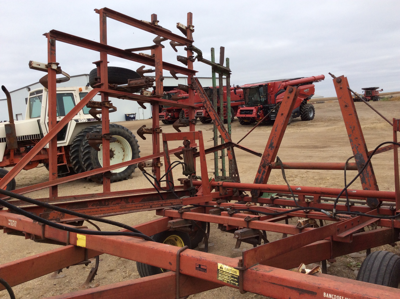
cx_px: 200
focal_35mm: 32
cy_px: 150
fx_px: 369
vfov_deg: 44.1
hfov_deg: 56.9
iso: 32
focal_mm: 3.3
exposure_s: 1/555
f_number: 2.4
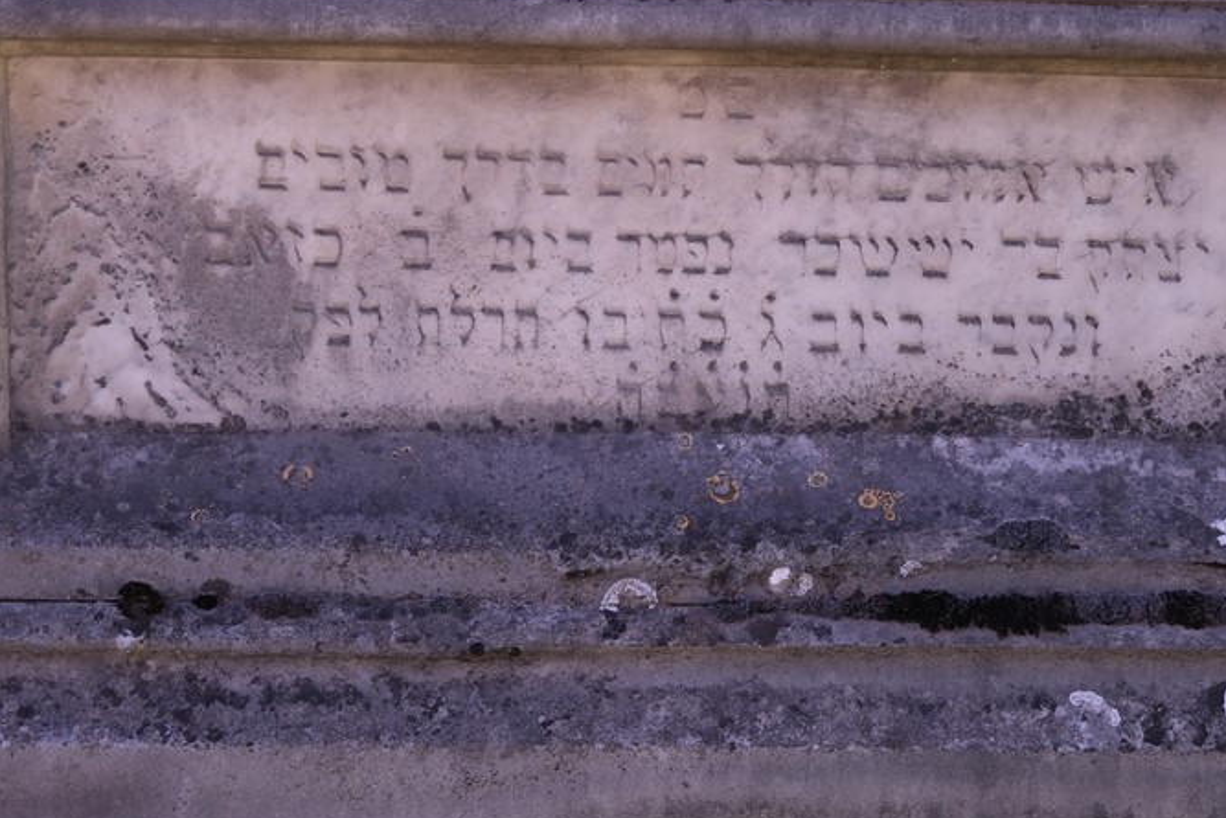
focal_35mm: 112
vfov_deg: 12.2
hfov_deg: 18.2
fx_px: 3815
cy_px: 292
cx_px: 794
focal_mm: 55
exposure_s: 1/120
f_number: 5.6
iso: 200
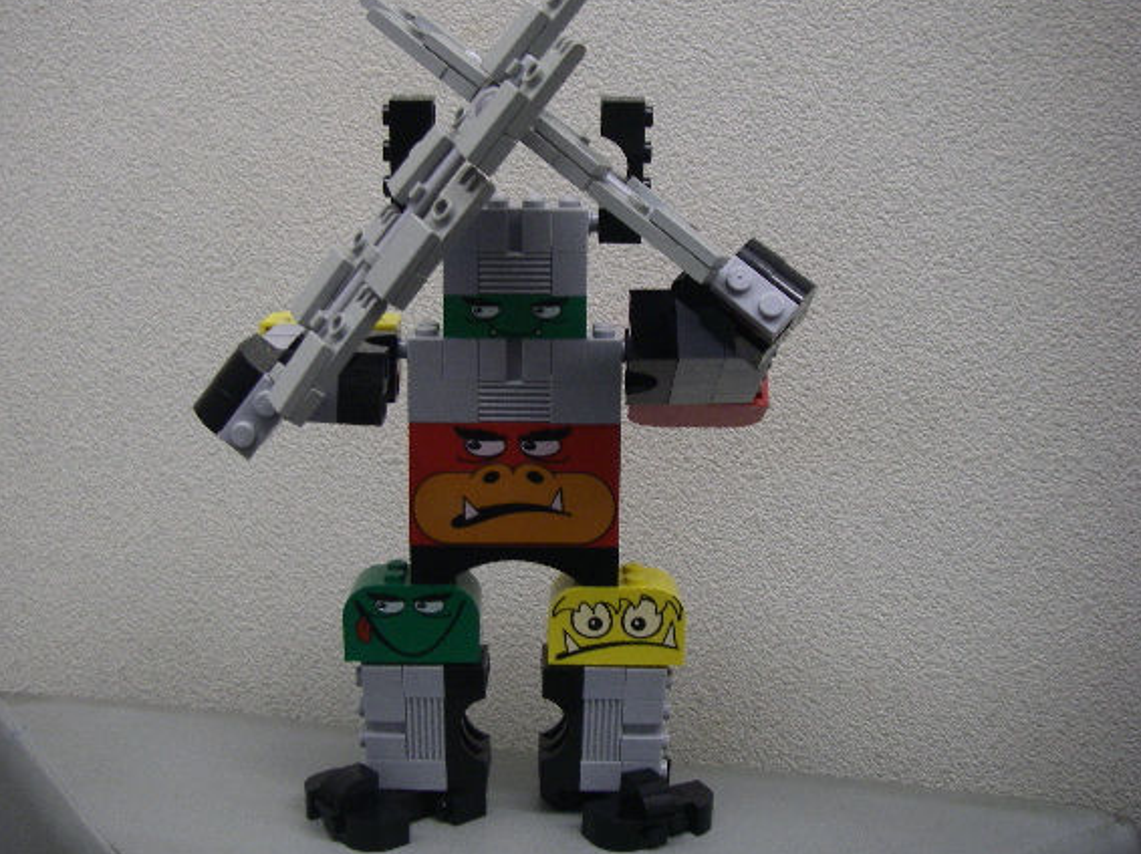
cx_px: 530
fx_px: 1417
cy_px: 391
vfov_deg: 33.6
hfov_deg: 43.8
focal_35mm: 43
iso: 160
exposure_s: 1/15
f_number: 3.3
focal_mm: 6.3
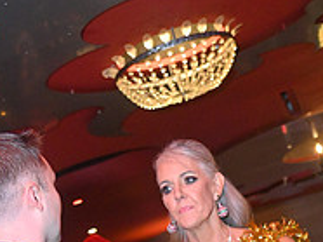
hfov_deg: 18.7
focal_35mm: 105
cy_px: 475
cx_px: 135
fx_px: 978
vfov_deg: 12.5
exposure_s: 1/100
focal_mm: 35
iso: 4000
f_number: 4
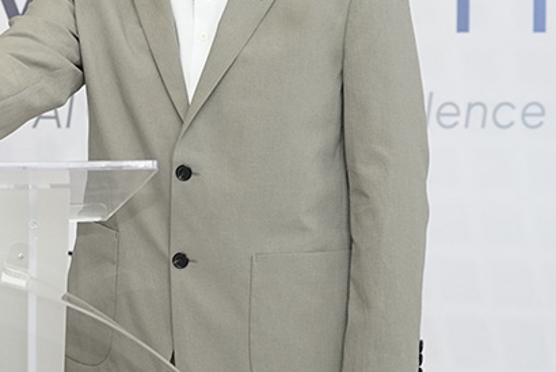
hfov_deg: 11.6
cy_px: 89
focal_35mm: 173
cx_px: -143
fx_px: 2674
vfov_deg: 7.9
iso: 1600
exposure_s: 1/160
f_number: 4.5
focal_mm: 60
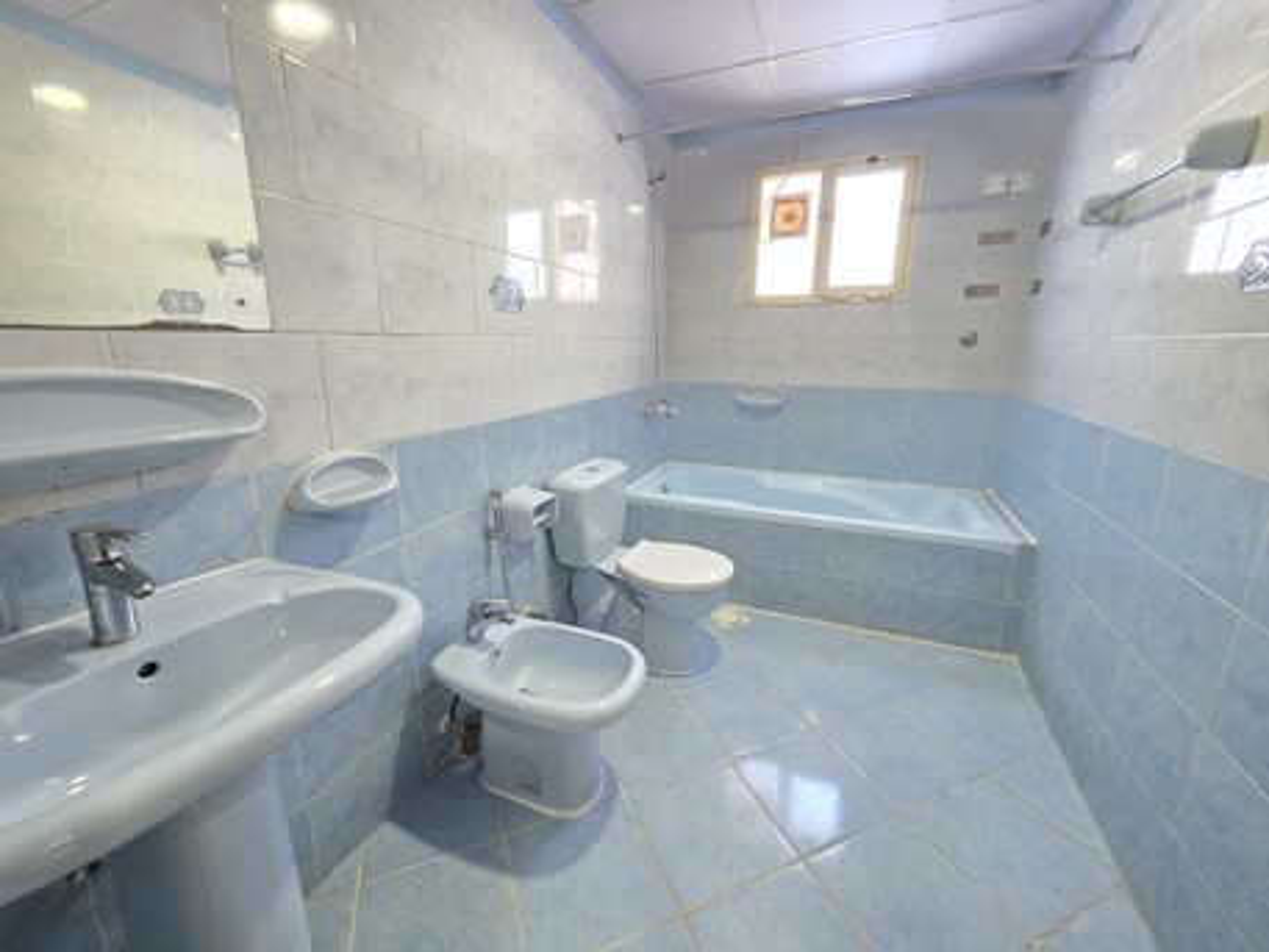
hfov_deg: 106.2
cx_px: 634
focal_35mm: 13
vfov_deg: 89.9
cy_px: 476
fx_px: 477
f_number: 1.9
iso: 400
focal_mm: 2.2
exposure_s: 1/50
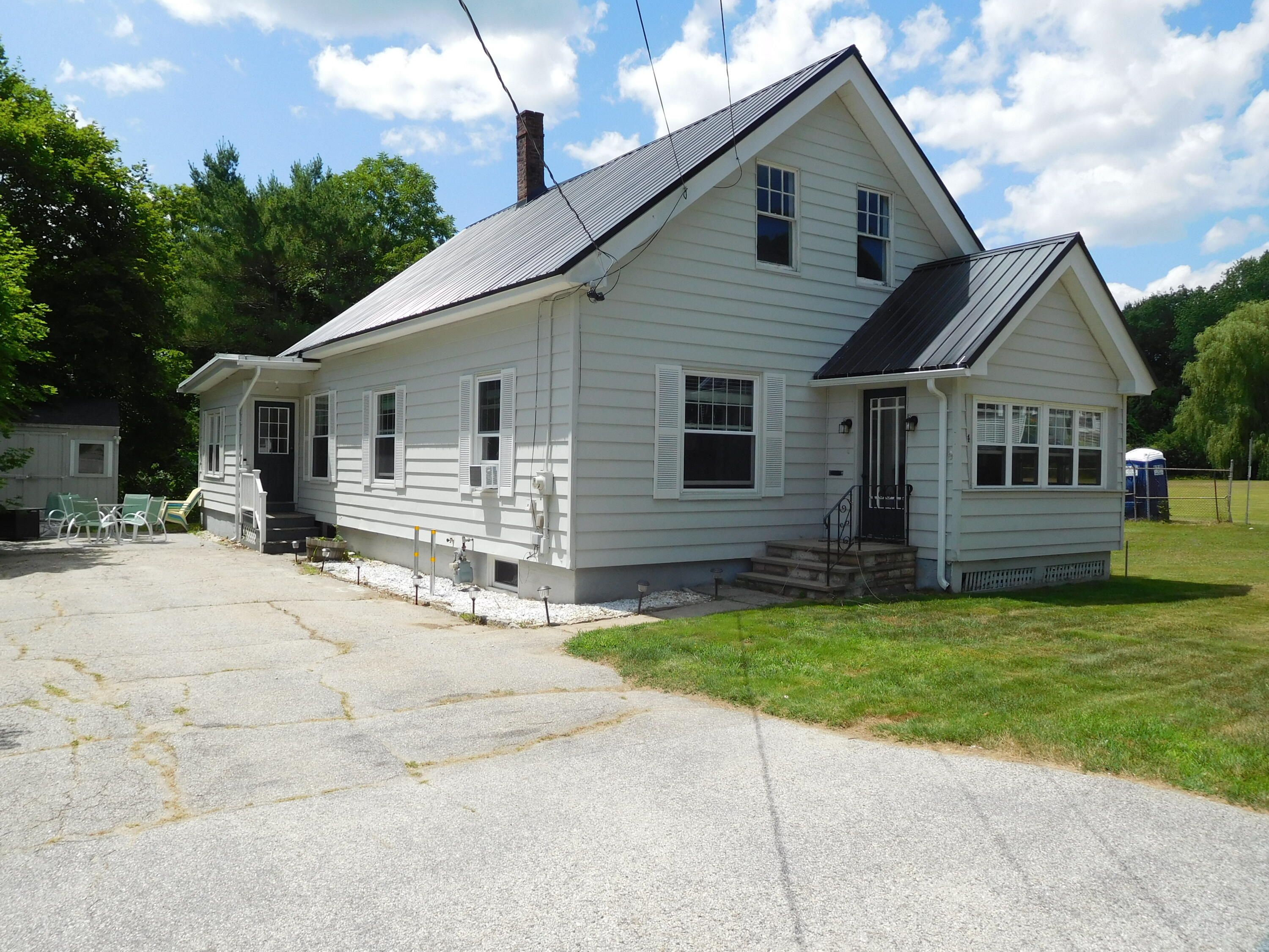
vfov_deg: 54.9
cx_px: 634
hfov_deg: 69.4
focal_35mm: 25
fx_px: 916
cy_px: 476
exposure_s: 1/400
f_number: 6.8
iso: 125
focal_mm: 4.5
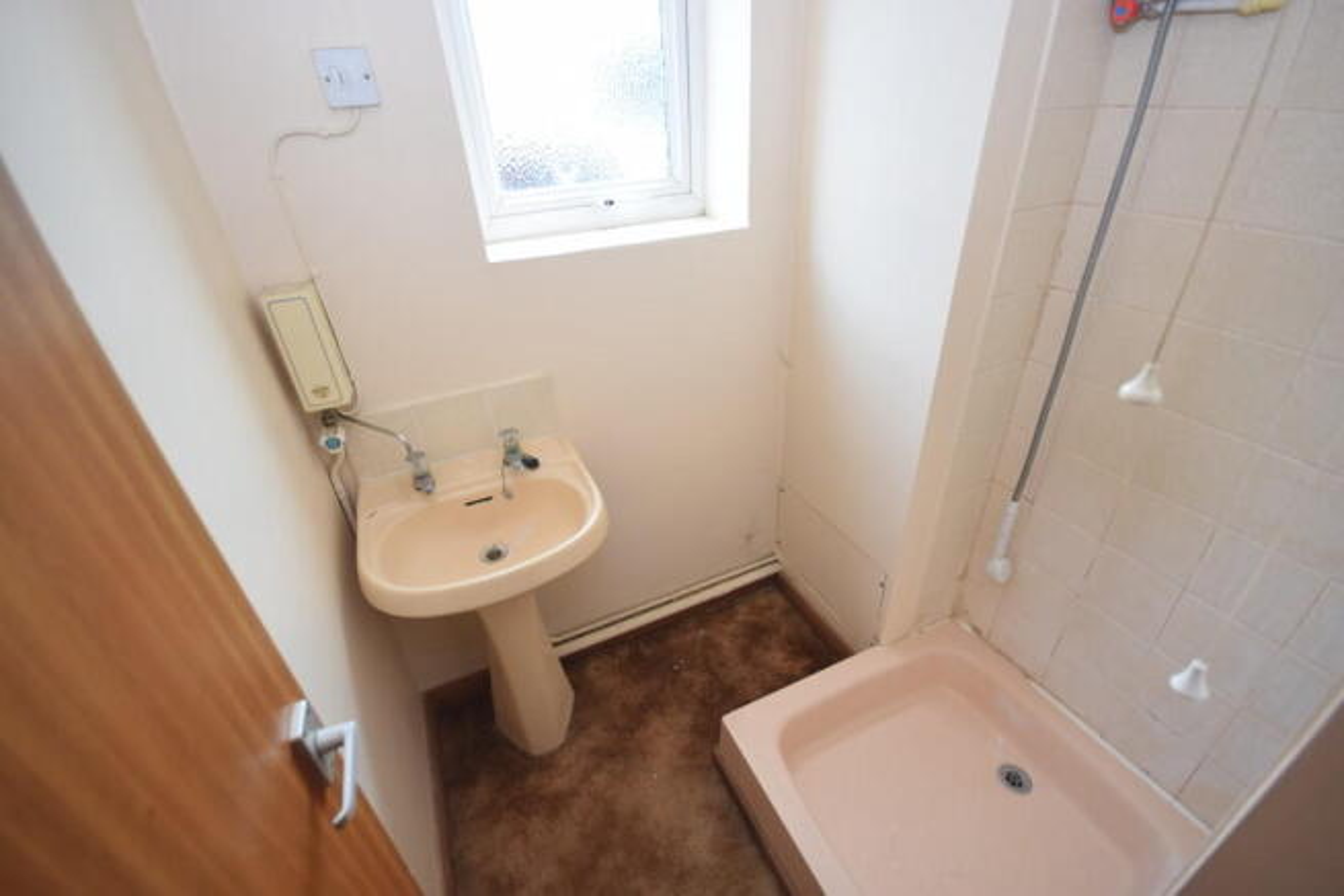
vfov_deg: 77.4
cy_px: 448
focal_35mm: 15
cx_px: 672
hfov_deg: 100.4
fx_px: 560
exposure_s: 1/80
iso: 400
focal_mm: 10
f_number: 4.5
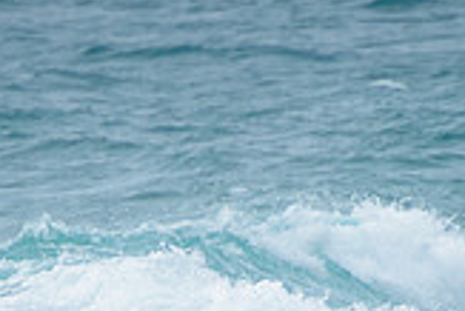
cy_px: 468
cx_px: 149
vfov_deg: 0.8
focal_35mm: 1747
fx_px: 22585
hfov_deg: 1.2
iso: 220
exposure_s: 1/2000
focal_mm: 400
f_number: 5.6
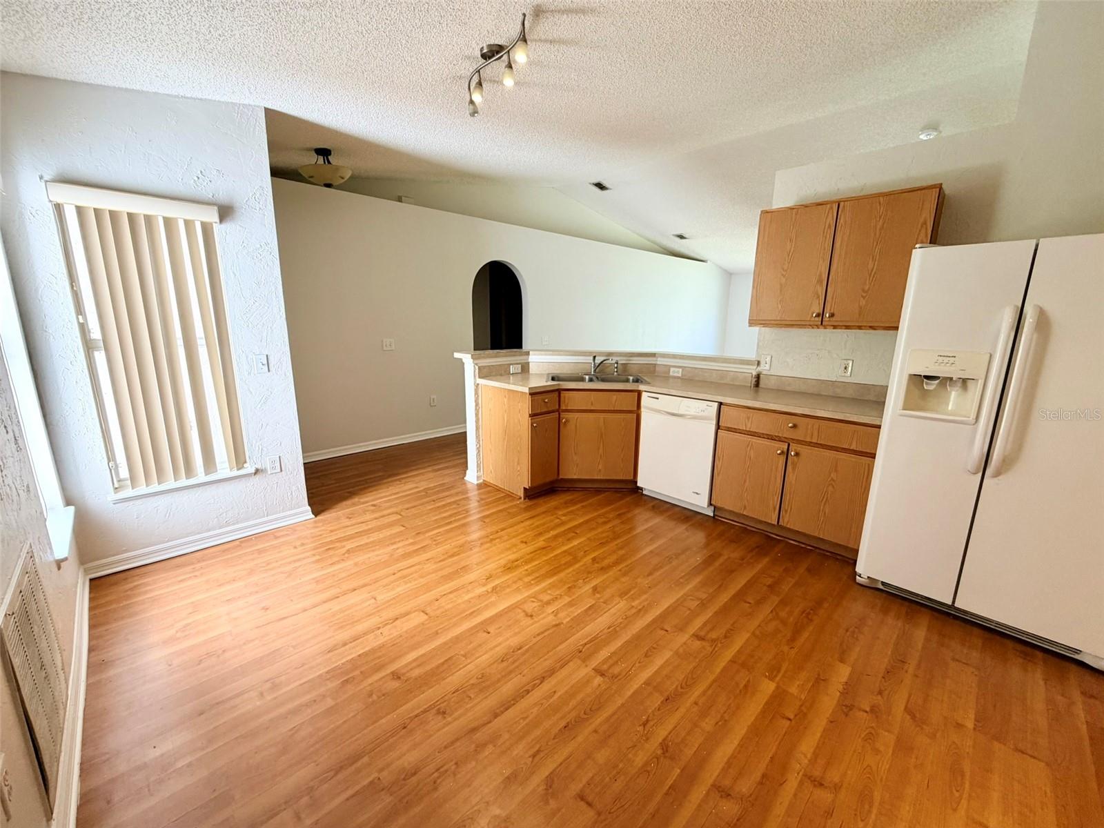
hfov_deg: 102.1
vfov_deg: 85.7
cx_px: 552
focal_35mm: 14
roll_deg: -1.1
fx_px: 446
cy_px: 414
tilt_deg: -11.2
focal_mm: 2.22
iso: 125
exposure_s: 1/121
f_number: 2.2
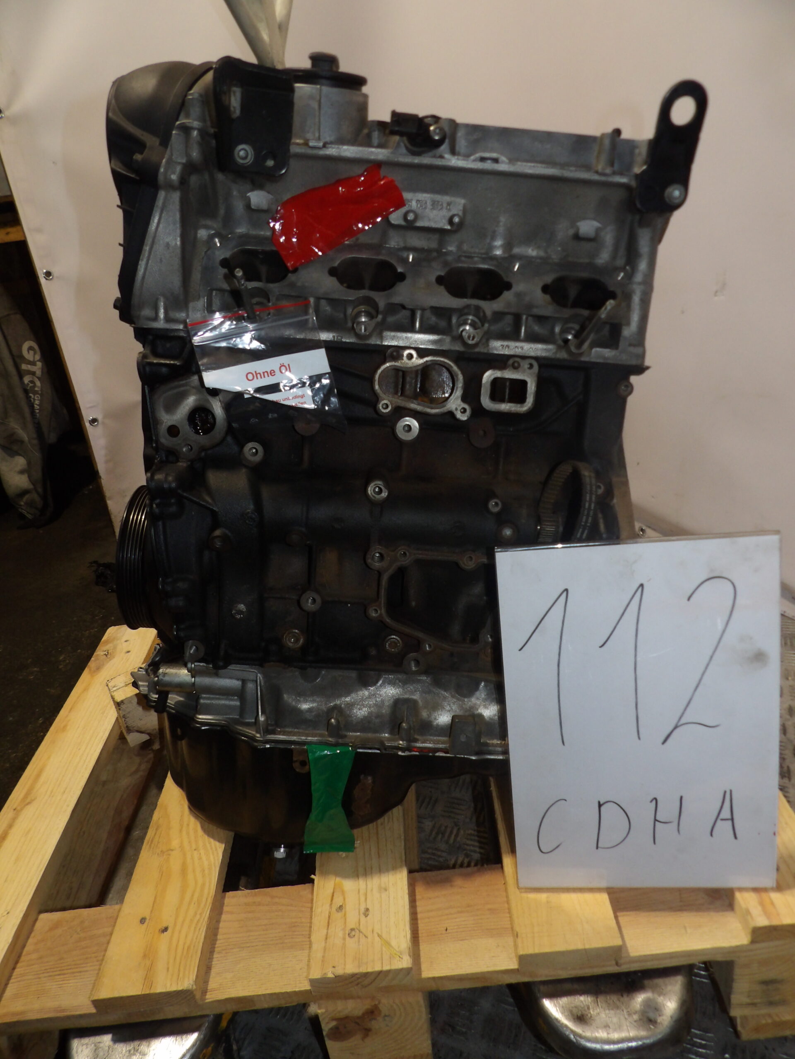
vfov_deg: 71.6
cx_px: 398
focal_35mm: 24
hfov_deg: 56.8
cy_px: 530
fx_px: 735
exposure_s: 1/60
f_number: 3.2
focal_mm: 4.3
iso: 200
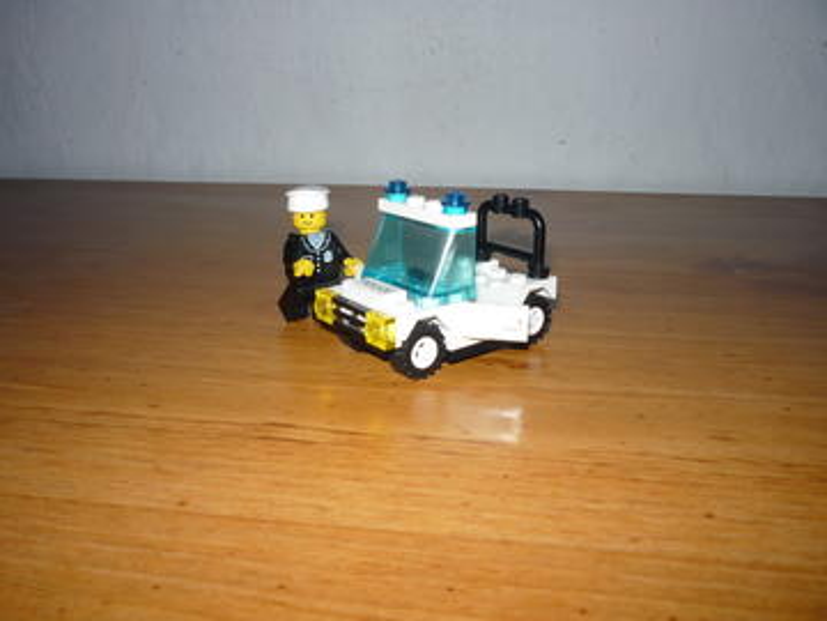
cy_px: 310
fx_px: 765
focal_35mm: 32
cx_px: 414
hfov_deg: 56.8
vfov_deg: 44.2
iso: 100
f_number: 4
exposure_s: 1/30
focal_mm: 5.2
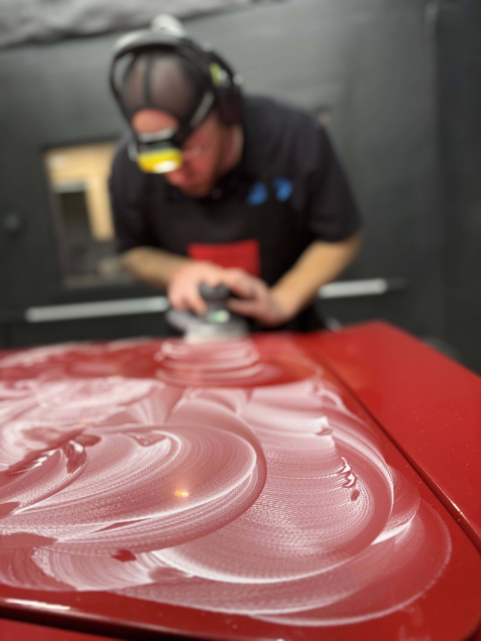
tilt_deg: -8.9
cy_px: 320
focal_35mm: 24
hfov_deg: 56.8
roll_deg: +5.1
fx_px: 445
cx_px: 240
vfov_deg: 71.6
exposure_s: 1/120
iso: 125
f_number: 1.78
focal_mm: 6.76
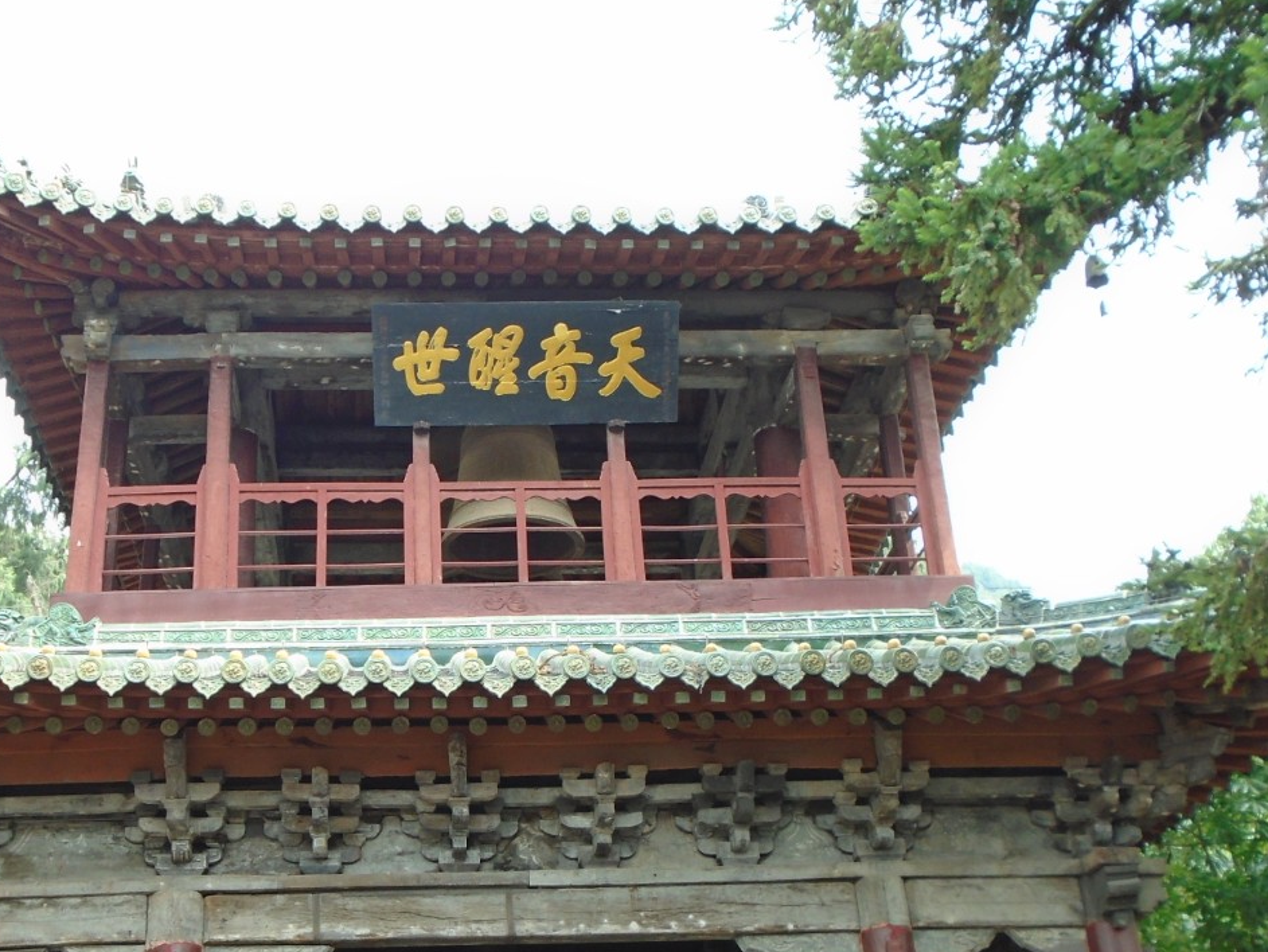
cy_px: 679
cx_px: 493
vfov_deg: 31.1
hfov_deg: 41.0
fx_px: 1686
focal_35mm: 46
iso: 100
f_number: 3.5
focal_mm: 5.5
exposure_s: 1/125
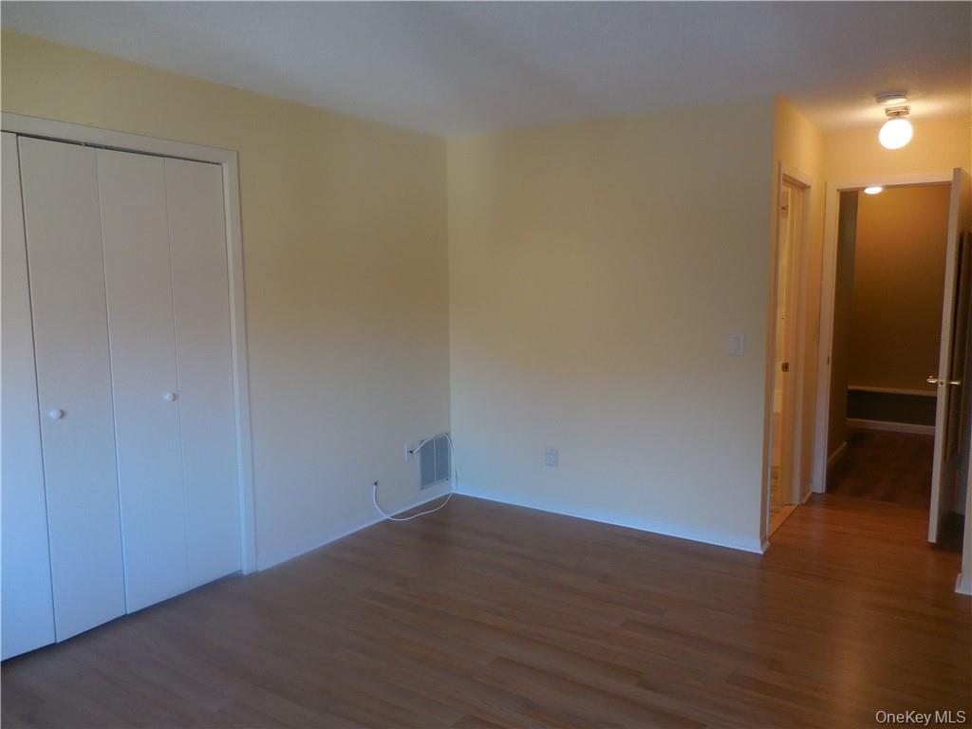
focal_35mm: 25
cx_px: 486
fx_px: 702
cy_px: 364
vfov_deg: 54.9
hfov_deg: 69.4
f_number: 3.3
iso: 200
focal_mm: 4.5
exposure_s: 1/30
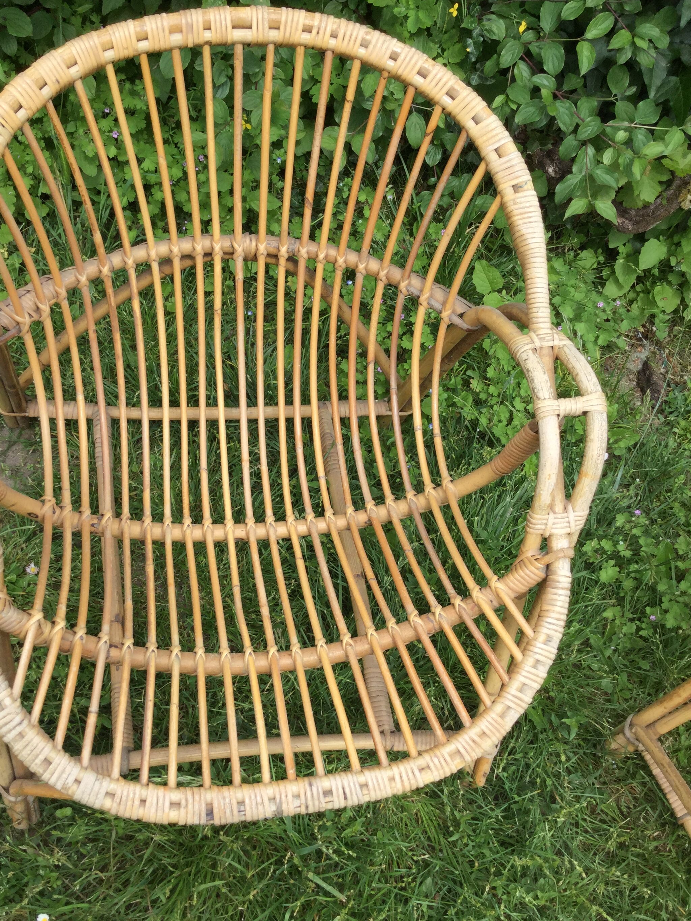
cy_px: 490
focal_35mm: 37
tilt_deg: -58.0
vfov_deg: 50.1
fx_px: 985
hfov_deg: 38.5
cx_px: 283
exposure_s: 1/734
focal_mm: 3.3
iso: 25
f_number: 2.4
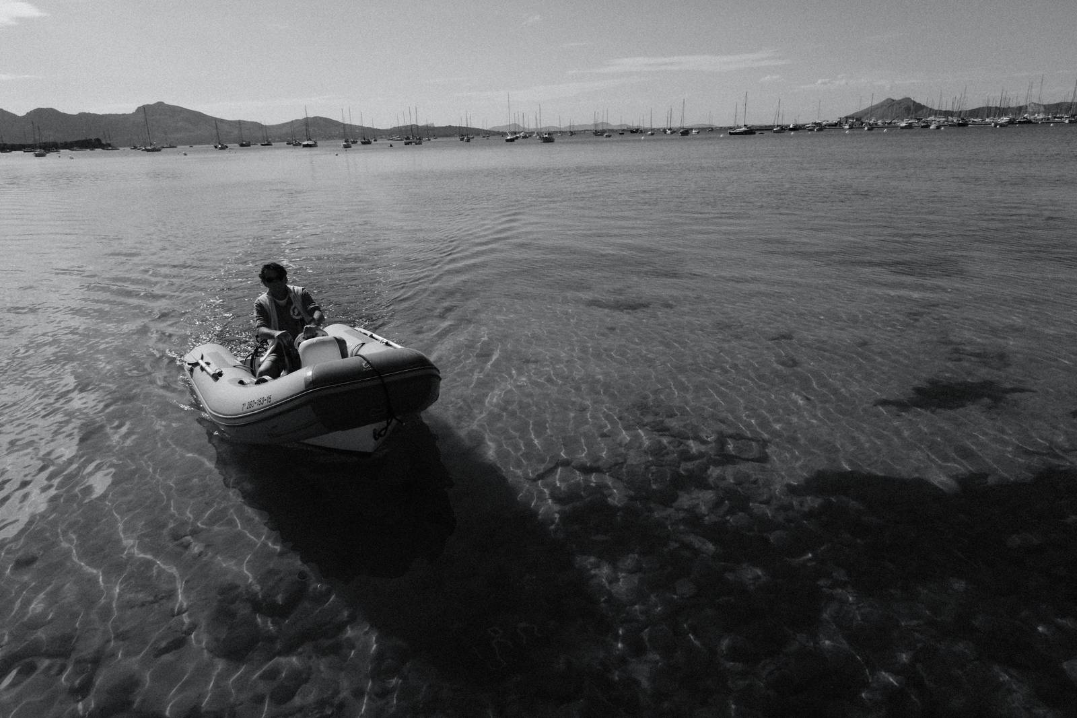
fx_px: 718
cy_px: 359
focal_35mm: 24
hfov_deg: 73.7
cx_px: 538
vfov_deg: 53.1
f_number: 8
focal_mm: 16
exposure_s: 1/1100
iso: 320
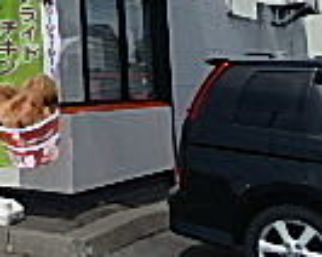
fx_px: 942
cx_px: -312
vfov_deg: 14.5
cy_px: -126
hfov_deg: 15.6
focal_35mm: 99
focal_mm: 3.7
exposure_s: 1/640
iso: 125
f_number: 6
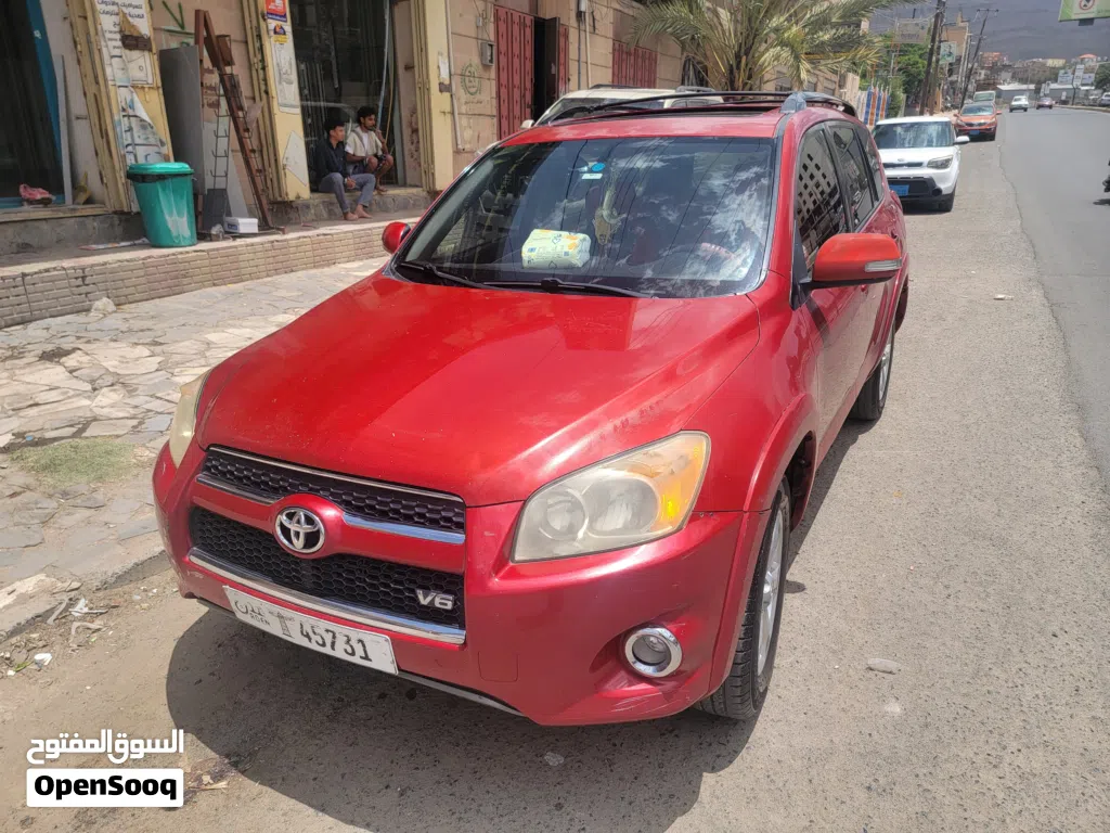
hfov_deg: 71.6
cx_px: 555
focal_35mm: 24
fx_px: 770
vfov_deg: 56.8
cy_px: 416
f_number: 1.8
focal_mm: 6.7
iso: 16
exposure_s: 1/1081
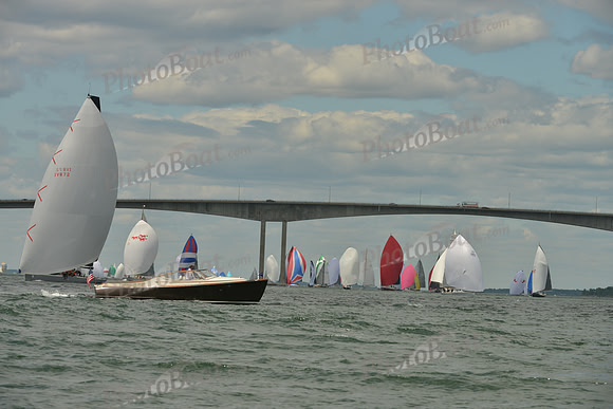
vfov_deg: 6.9
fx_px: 3406
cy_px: 204
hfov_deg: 10.3
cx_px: 306
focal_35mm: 200
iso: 200
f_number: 9
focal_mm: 200
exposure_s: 1/800
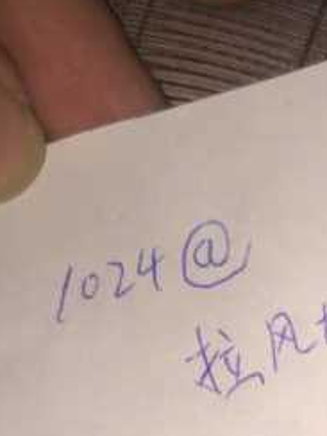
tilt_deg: -39.6
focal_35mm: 111
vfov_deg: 15.4
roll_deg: -11.8
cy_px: 767
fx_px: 1398
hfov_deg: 12.5
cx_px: 532
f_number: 2.2
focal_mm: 4.15
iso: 32
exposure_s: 1/97
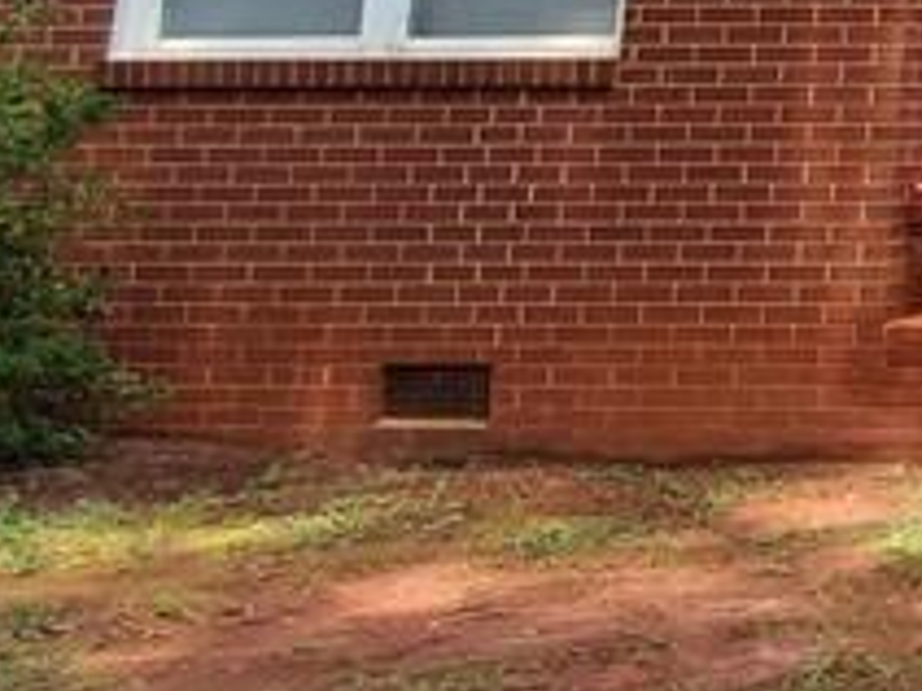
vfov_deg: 21.2
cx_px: 1831
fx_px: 1677
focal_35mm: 63
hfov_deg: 19.1
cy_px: -201
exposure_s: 1/746
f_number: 2.2
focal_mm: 1.8
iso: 50
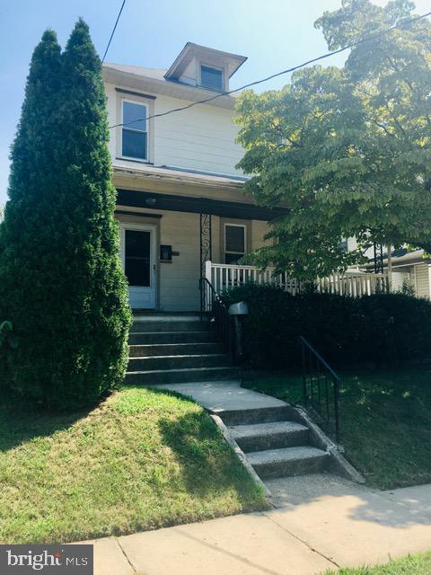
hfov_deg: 48.2
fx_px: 481
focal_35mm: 29
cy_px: 288
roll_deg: -0.1
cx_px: 216
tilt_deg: +8.1
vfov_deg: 61.7
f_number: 2.2
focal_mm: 4.15
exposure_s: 1/962
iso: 25
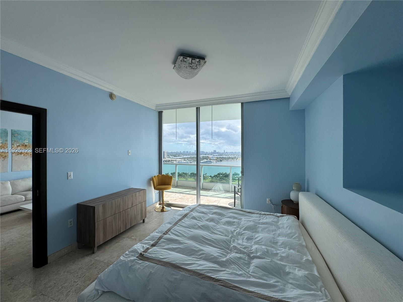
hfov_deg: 102.1
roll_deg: -0.1
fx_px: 163
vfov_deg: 85.7
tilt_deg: +0.1
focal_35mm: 14
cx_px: 202
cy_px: 151
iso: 40
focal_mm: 2.22
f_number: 2.2
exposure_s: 1/1034
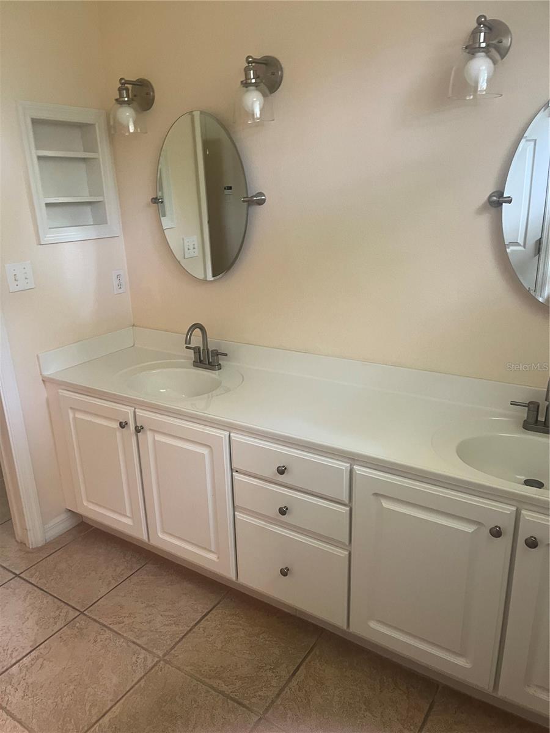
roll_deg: +3.5
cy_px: 366
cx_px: 275
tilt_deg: -18.3
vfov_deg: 67.3
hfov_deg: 53.1
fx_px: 551
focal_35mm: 26
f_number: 1.6
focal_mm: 5.1
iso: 200
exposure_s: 1/60
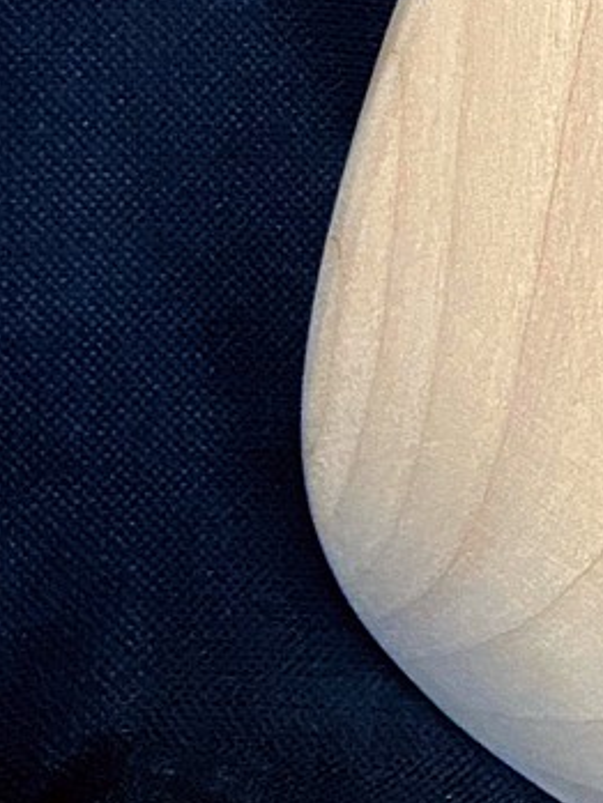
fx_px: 2437
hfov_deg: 12.7
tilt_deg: -8.9
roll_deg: +1.7
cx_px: 1137
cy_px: -211
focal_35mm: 105
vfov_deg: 17.6
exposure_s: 1/60
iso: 200
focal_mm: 4.25
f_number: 1.8
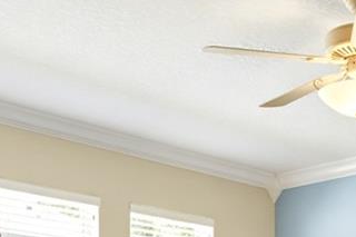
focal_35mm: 82
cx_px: 284
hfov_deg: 24.3
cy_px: 407
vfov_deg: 14.8
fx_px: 815
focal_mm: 11
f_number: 13
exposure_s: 1/6
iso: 2000
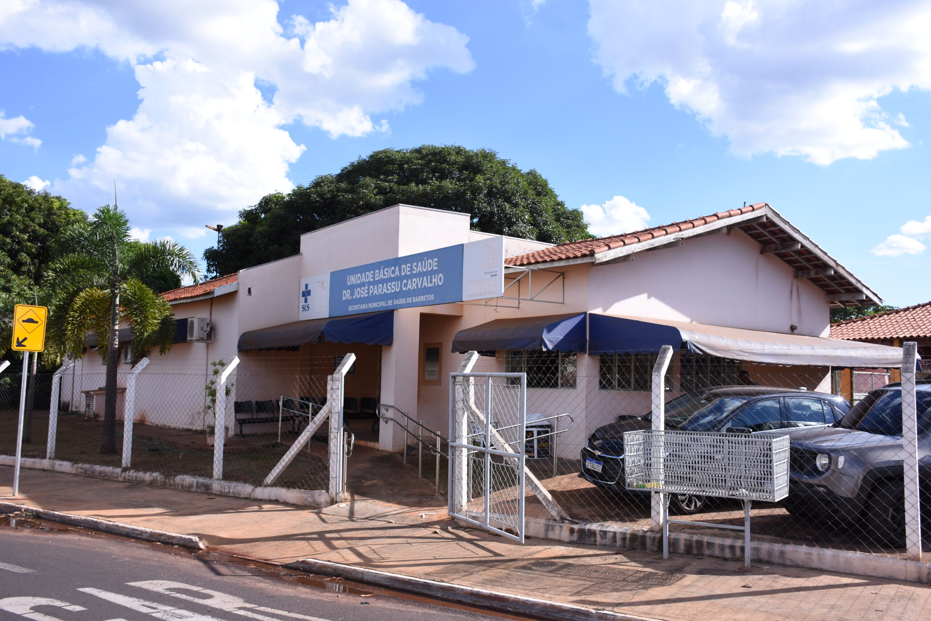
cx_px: 466
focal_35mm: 33
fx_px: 854
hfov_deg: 57.2
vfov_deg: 40.0
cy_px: 310
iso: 400
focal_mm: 22
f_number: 5.6
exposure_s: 1/1600
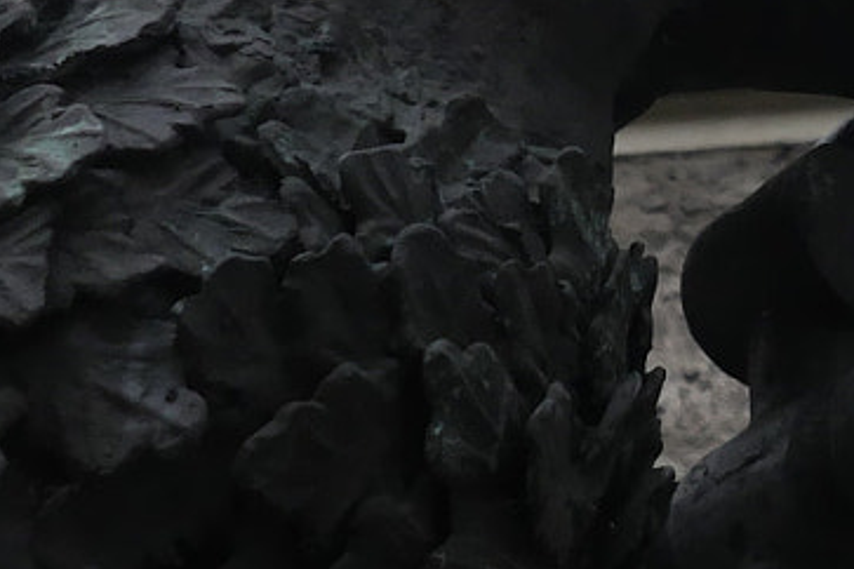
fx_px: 2609
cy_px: -237
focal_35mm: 110
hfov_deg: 18.3
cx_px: 781
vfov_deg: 12.0
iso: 800
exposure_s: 1/640
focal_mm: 12
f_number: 3.5
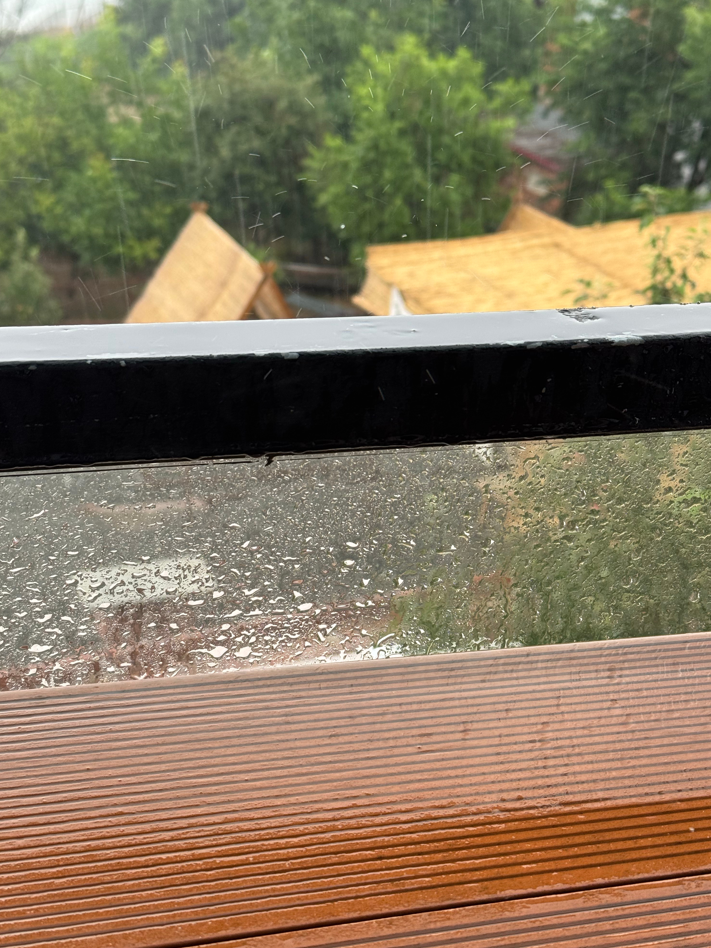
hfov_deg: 29.7
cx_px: 352
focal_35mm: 49
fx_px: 1342
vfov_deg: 38.9
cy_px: 471
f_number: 1.78
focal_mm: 6.76
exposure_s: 1/81
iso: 100
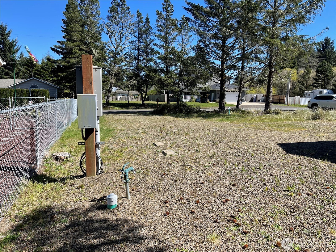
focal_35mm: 25
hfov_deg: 69.4
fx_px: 243
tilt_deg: -7.4
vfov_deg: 54.9
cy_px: 126
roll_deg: -0.4
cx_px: 168
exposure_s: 1/1852
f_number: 1.6
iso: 32
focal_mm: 5.1
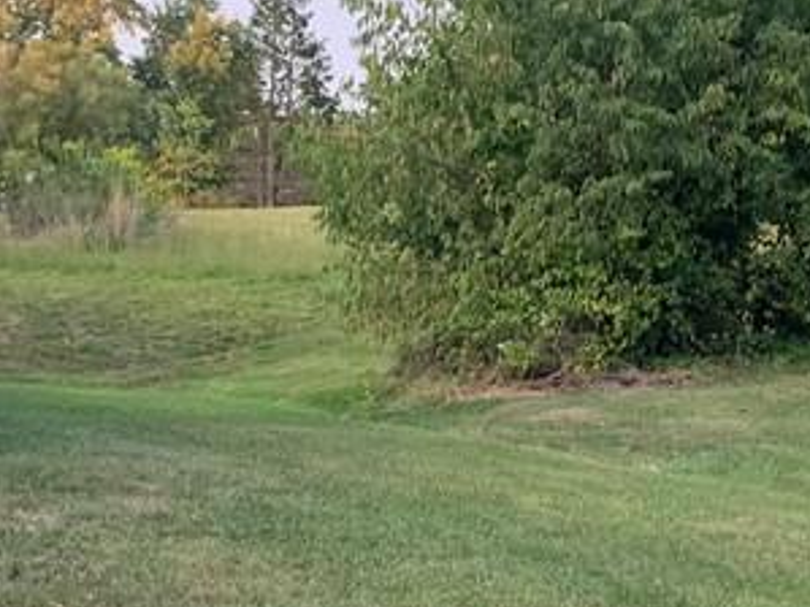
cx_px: 517
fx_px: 2082
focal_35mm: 89
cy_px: 474
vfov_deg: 16.5
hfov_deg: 22.0
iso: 50
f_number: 1.8
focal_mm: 4.25
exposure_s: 1/121
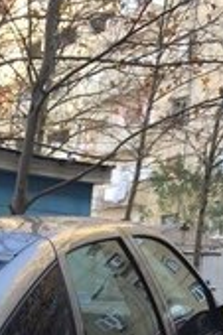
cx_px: -81
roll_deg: -3.9
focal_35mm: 88
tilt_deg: -11.6
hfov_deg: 14.7
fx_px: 819
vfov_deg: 20.3
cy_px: 481
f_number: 2.2
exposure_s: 1/176
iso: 32
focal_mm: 4.15
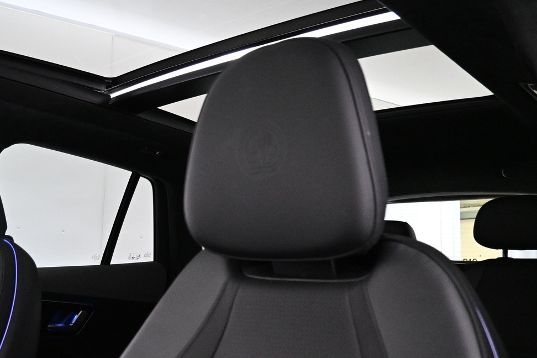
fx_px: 597
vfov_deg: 33.4
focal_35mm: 40
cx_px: 155
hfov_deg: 47.2
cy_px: 197
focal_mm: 16
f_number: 3.5
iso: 4000
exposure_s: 1/50
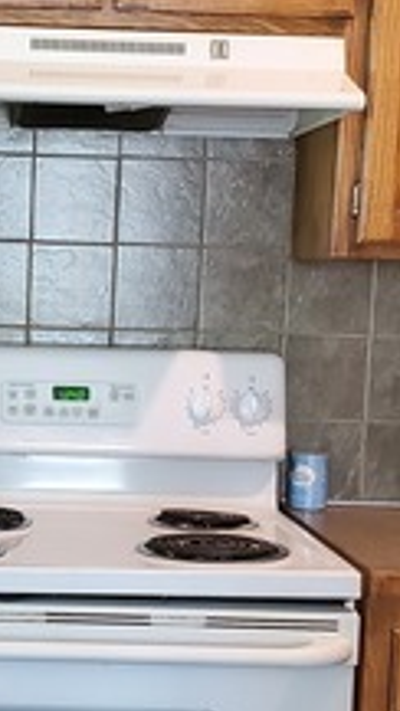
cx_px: 5
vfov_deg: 24.4
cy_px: 442
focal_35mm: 87
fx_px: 1641
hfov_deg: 13.7
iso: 400
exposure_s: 1/40
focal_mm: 4.3
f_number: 2.4
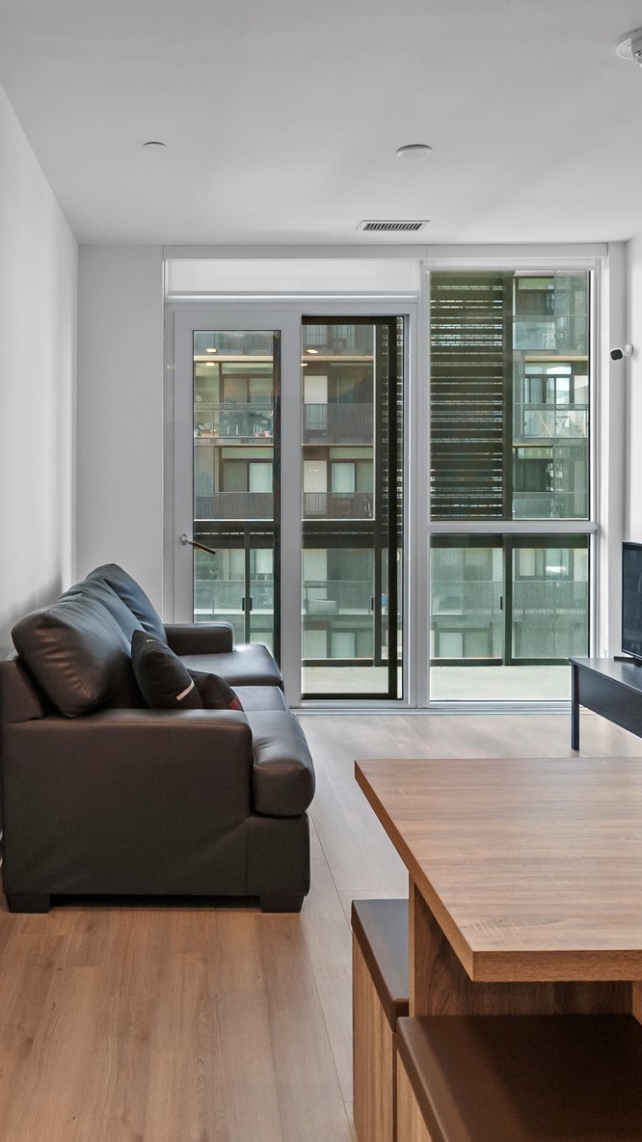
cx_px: 182
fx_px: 878
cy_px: 511
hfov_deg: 39.4
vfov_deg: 65.9
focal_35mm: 29
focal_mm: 16
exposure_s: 1/15
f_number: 7.1
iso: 1250
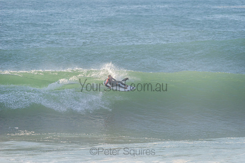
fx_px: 3403
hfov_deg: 4.1
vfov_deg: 2.8
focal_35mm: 500
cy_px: 82
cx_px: 122
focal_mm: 500
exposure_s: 1/1600
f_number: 5.6
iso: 220
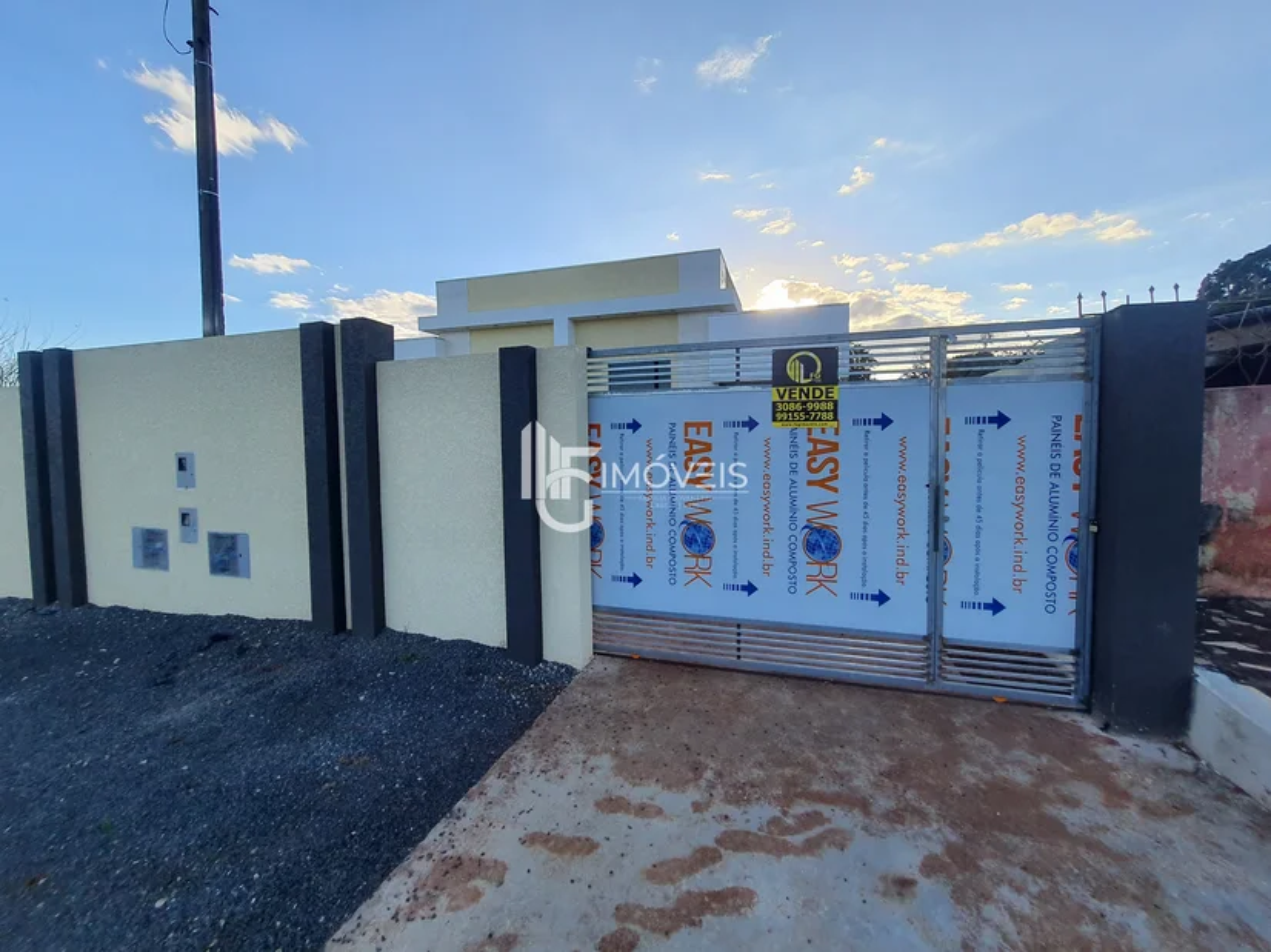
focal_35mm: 13
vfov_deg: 89.9
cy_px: 476
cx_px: 636
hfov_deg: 106.2
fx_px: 477
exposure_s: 1/648
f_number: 2.2
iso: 50
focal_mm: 1.74
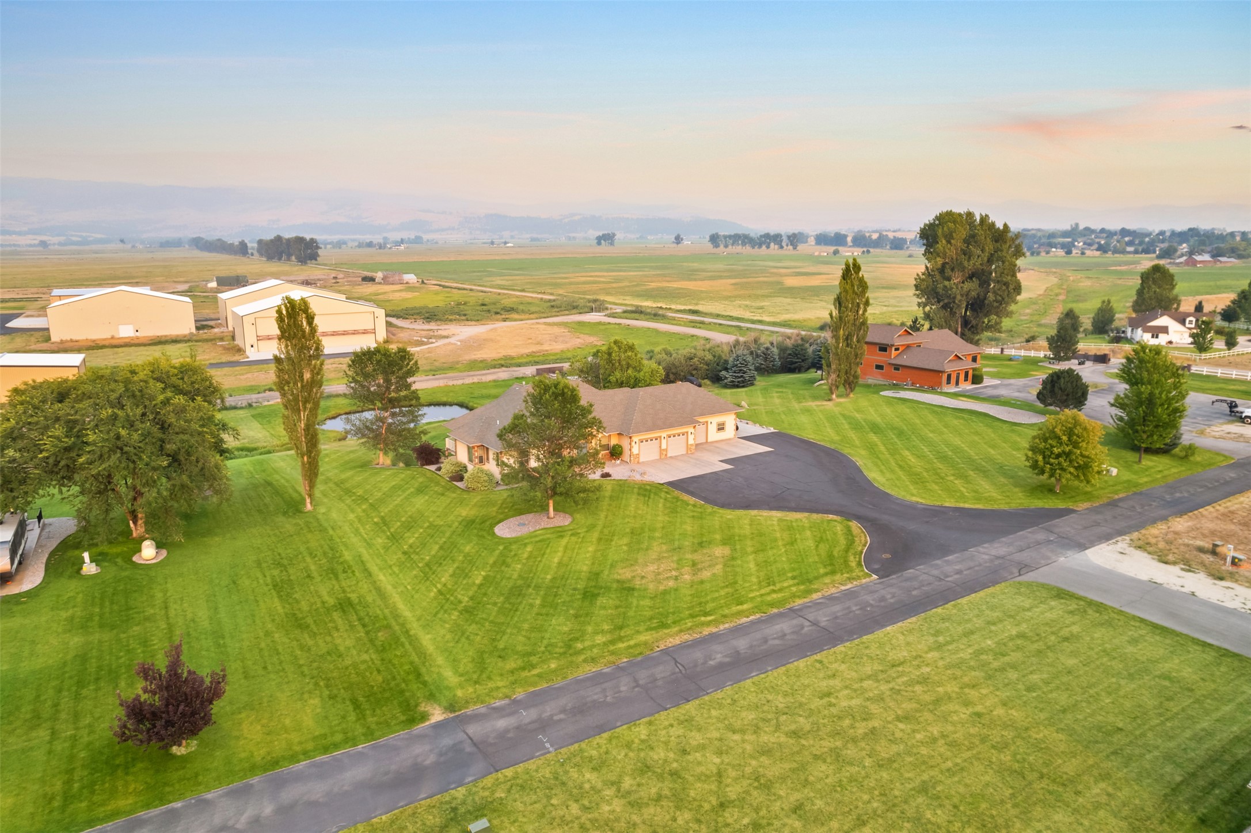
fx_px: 764
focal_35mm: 22
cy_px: 416
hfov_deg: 78.6
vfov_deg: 57.2
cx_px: 626
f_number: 2.8
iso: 110
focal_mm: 8.38
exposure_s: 1/40
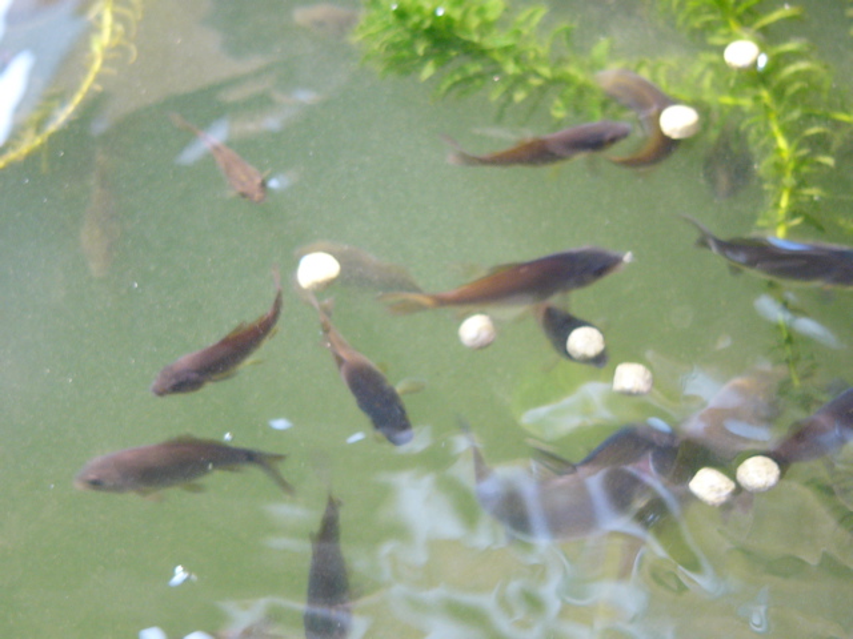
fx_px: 2095
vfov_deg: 17.4
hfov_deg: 23.0
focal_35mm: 85
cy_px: 320
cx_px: 426
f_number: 2.8
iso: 150
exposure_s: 1/60
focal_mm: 14.1
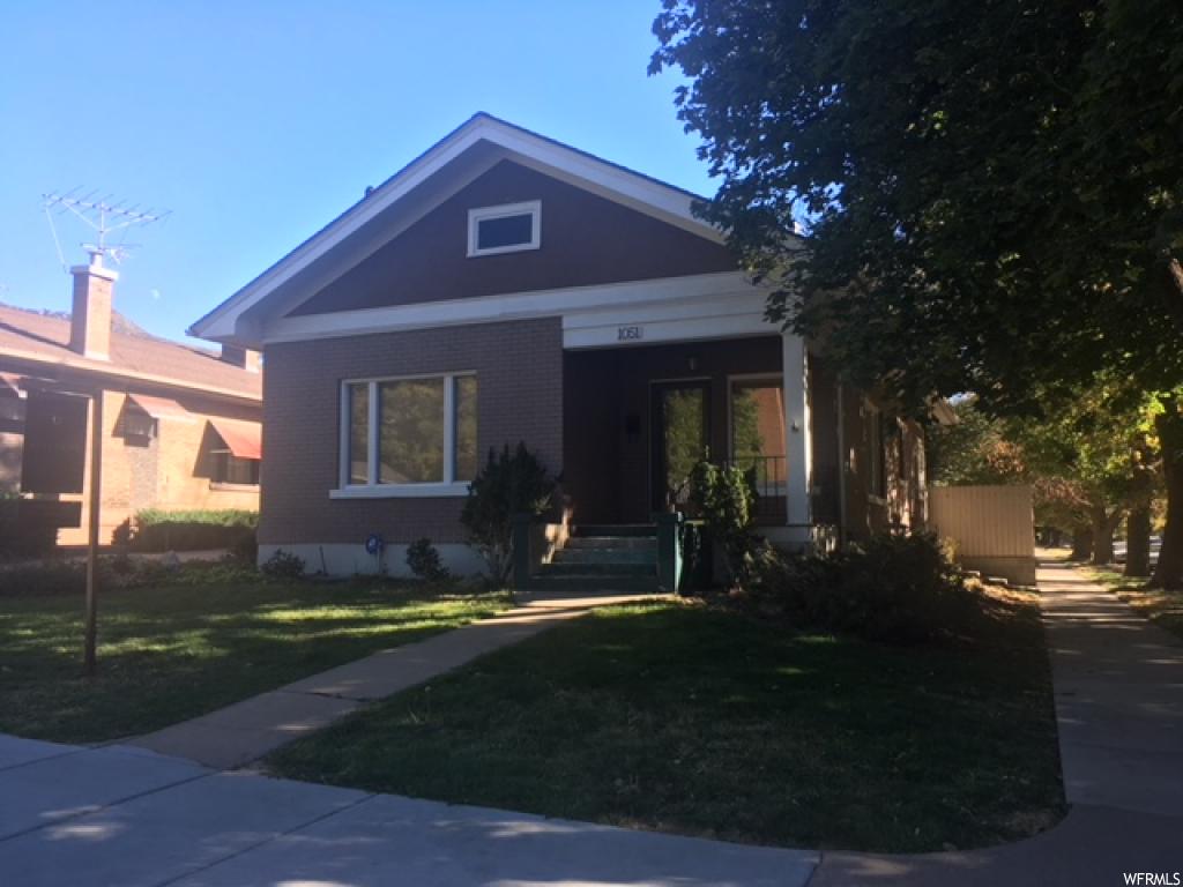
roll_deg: -0.2
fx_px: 991
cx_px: 592
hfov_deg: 61.7
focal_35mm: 29
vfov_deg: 48.2
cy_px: 444
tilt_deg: +8.2
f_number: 2.2
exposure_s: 1/334
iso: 25
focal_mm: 4.15
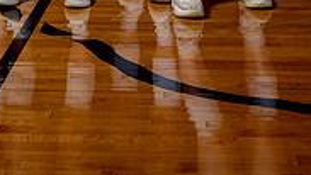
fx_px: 915
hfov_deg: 19.3
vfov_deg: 9.9
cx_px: 121
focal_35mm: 111
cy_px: -206
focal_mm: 43
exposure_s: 1/250
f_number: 8
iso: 100
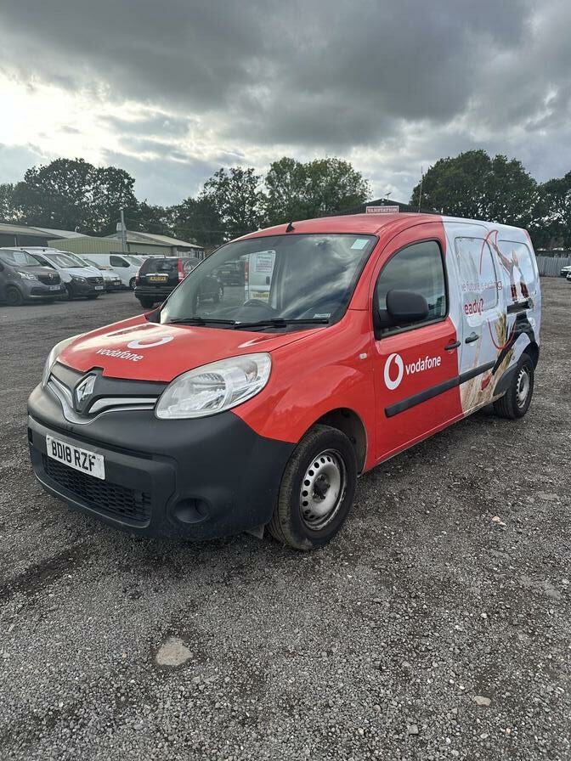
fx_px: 528
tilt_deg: -11.7
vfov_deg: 71.6
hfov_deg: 56.8
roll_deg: -0.2
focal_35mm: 24
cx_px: 286
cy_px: 380
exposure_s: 1/1692
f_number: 1.78
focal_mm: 6.86
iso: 80
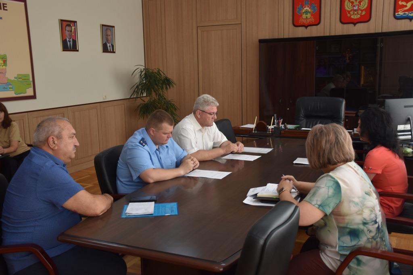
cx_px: 206
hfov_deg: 49.5
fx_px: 447
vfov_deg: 34.2
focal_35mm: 39
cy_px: 138
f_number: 3.8
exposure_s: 1/250
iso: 400
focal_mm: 26
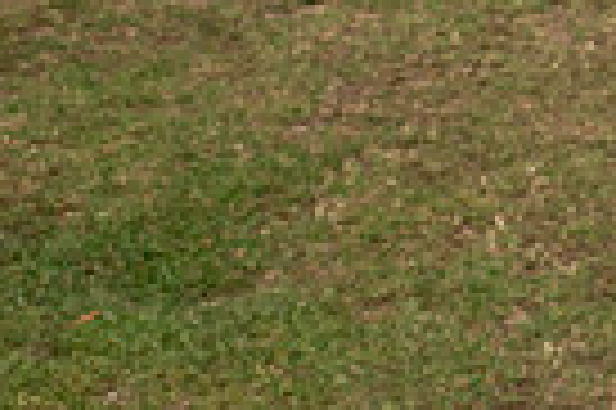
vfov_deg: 9.2
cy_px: -353
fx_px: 2427
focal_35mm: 142
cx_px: 1206
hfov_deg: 12.8
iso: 250
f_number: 6.3
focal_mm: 31.5
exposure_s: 1/2000
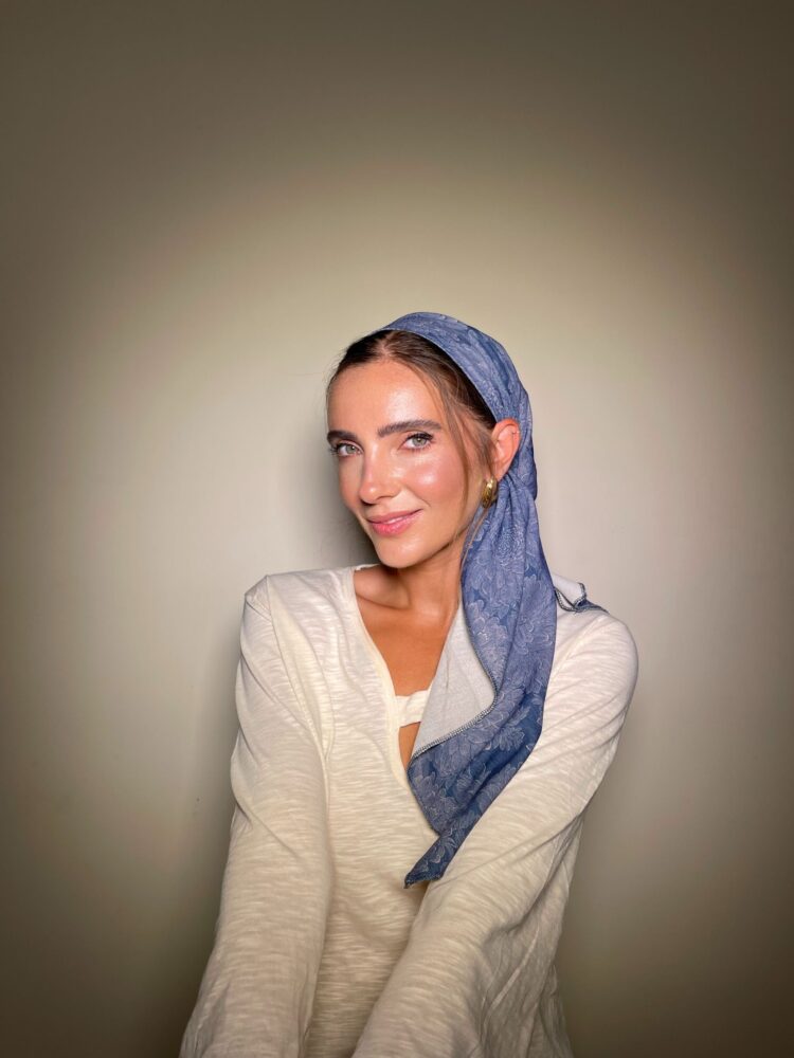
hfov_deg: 54.9
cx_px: 397
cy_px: 529
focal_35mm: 25
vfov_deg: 69.4
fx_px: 765
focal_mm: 5.1
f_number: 1.6
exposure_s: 1/121
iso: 32
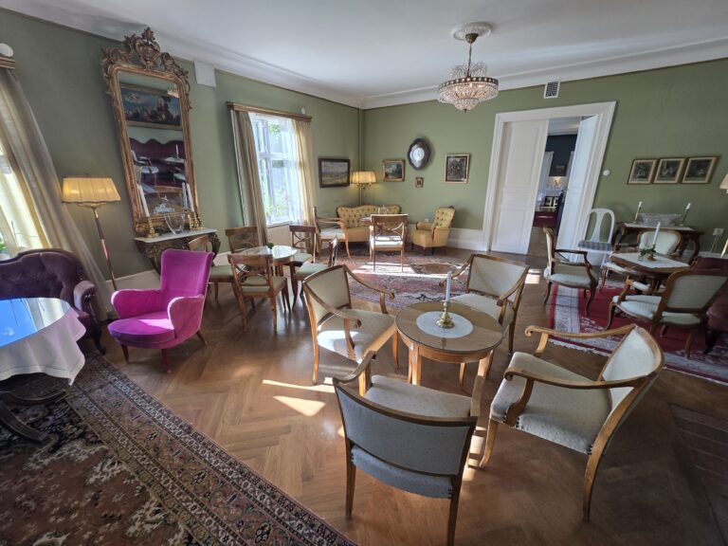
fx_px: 273
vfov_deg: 89.9
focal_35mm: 13
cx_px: 364
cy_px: 273
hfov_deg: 106.2
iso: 64
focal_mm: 2.2
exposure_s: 1/50
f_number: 2.2
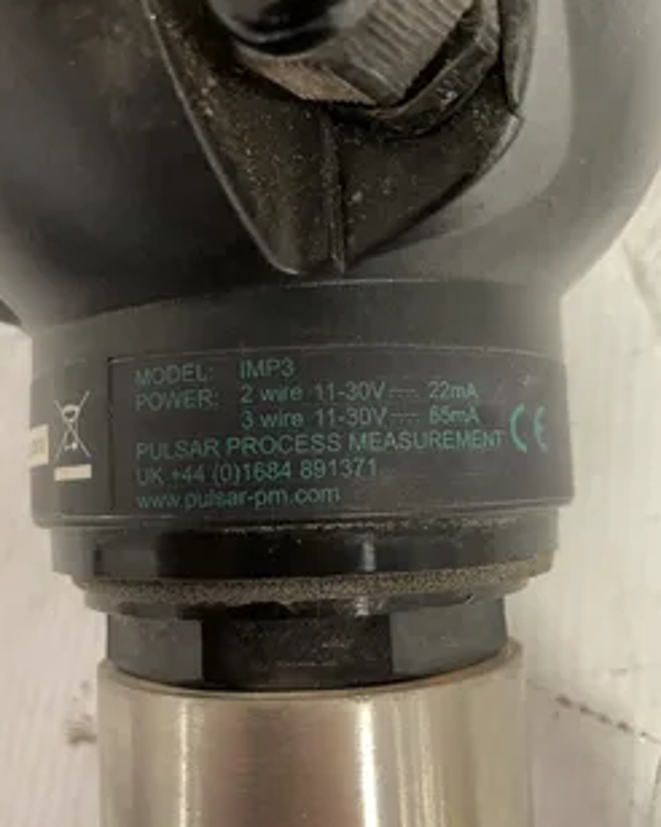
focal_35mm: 33
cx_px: 317
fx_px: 808
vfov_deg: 54.2
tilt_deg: -70.9
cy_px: 389
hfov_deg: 44.5
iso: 400
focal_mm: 4.2
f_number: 1.6
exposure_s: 1/40
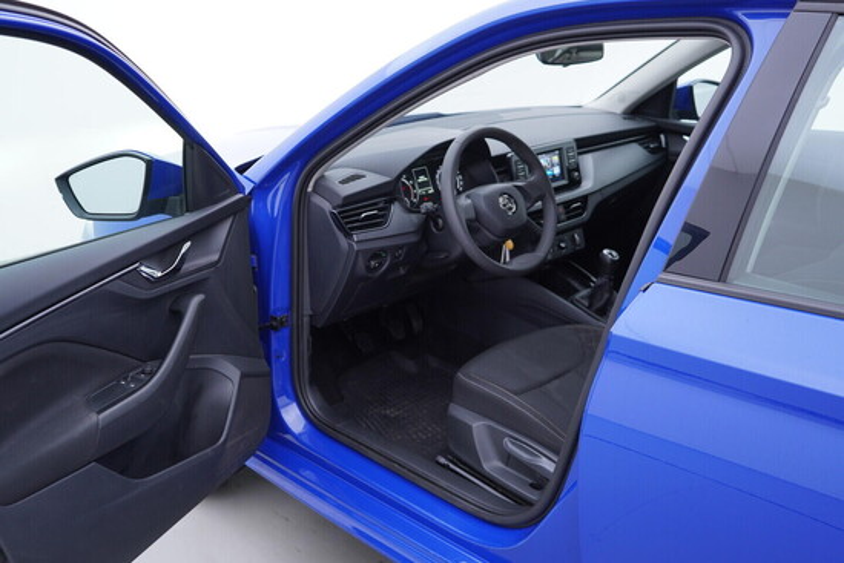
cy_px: 282
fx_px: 844
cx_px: 422
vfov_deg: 36.9
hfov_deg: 53.1
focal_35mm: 36
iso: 125
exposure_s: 1/40
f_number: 2.8
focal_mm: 24
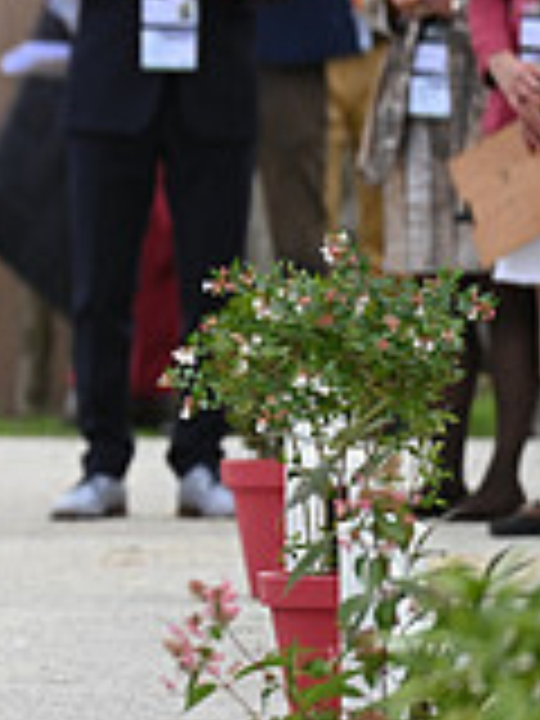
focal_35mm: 1393
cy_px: 119
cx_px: -706
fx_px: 28974
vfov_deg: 1.4
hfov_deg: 1.1
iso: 500
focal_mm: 400
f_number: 5.6
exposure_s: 1/1600
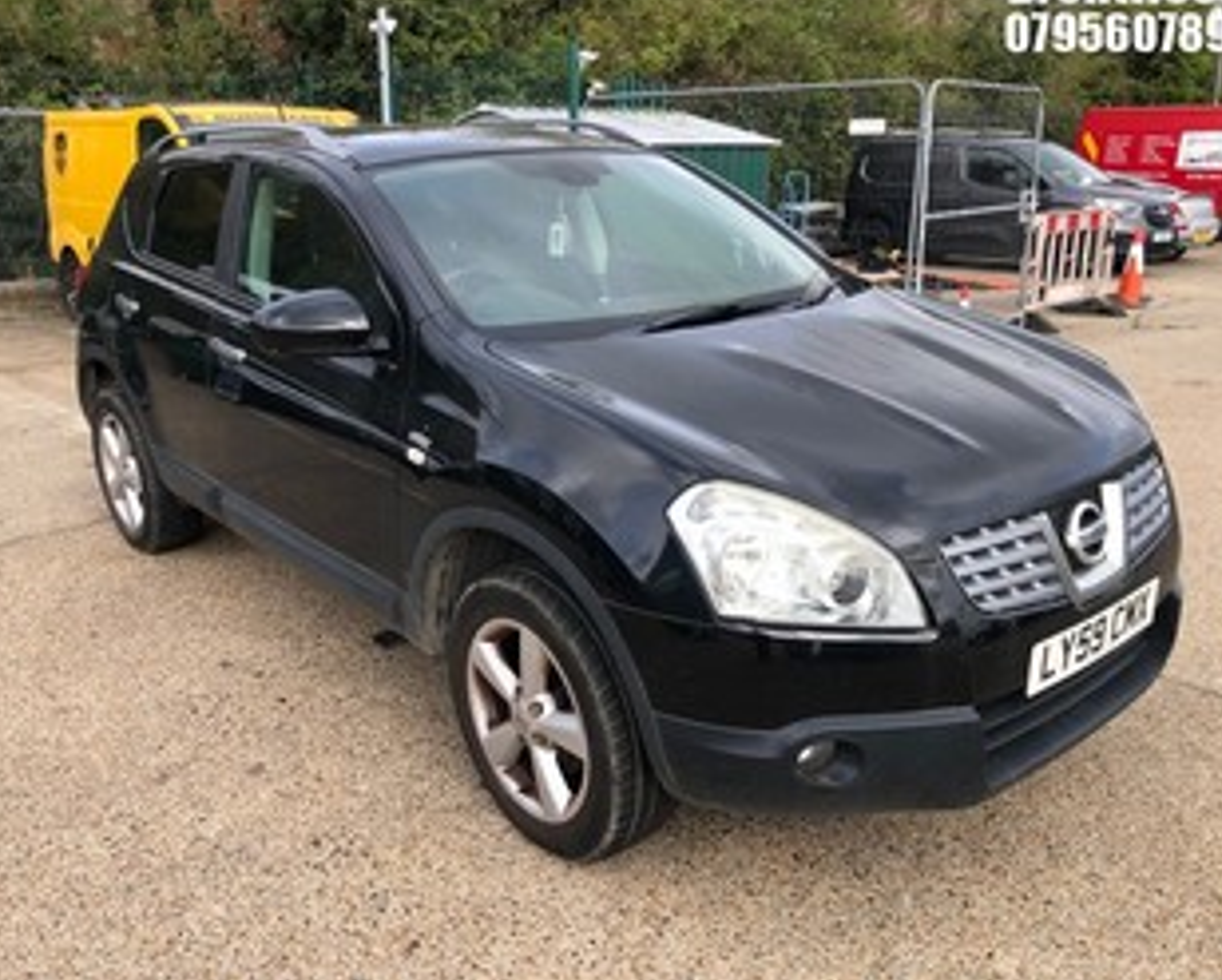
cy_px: 476
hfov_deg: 57.1
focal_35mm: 31
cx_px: 595
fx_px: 1122
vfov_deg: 47.2
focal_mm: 4
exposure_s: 1/486
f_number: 1.8
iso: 20
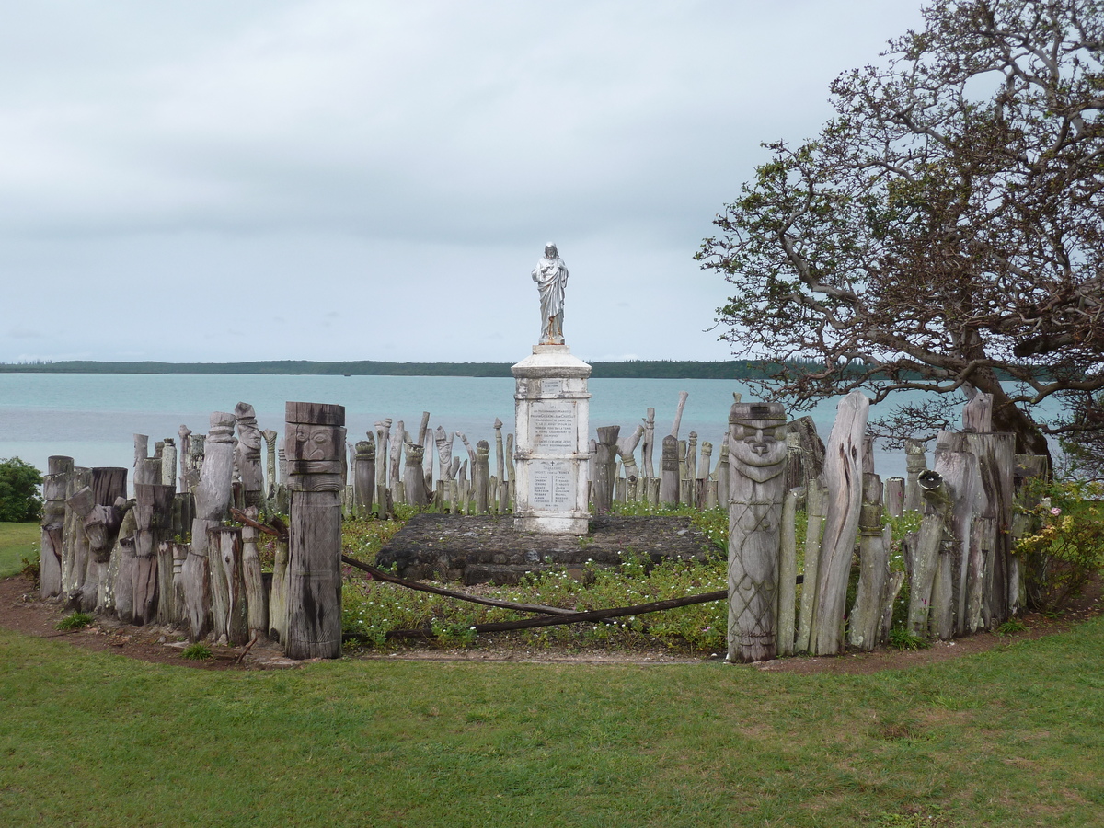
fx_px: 1276
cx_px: 552
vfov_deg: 36.0
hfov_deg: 46.8
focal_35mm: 40
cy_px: 414
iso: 80
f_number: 4
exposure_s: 1/320
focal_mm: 6.5
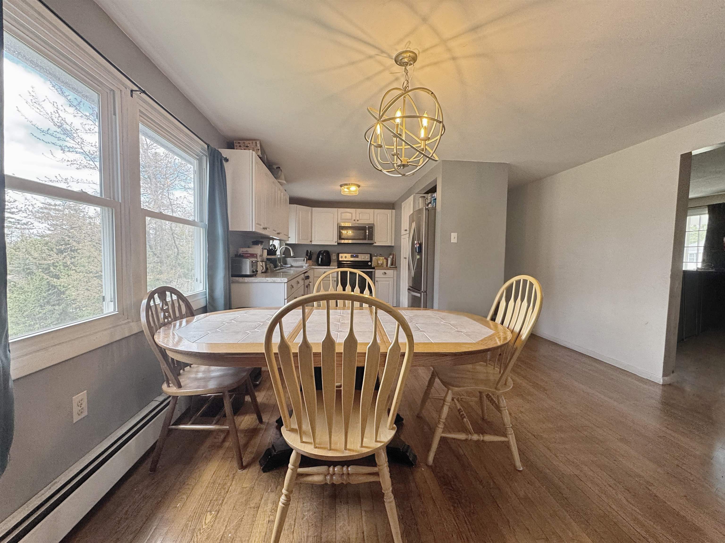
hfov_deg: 102.1
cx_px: 362
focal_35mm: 14
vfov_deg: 85.7
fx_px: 293
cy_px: 272
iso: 160
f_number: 2.2
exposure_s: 1/120
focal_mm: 2.22
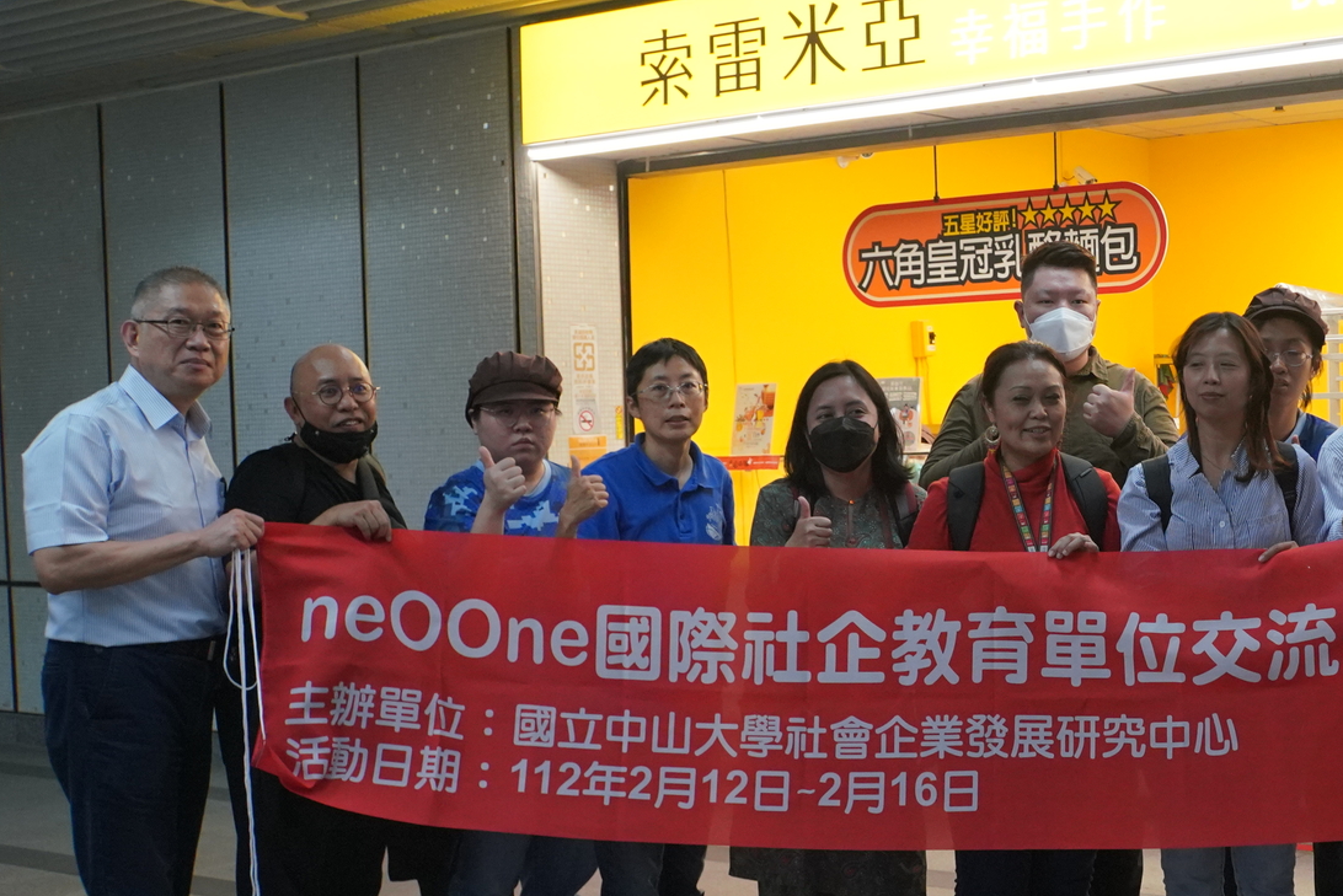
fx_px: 2164
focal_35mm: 58
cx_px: 1115
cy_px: 508
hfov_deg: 33.3
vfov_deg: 23.4
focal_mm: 22
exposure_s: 1/160
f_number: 4
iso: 1600
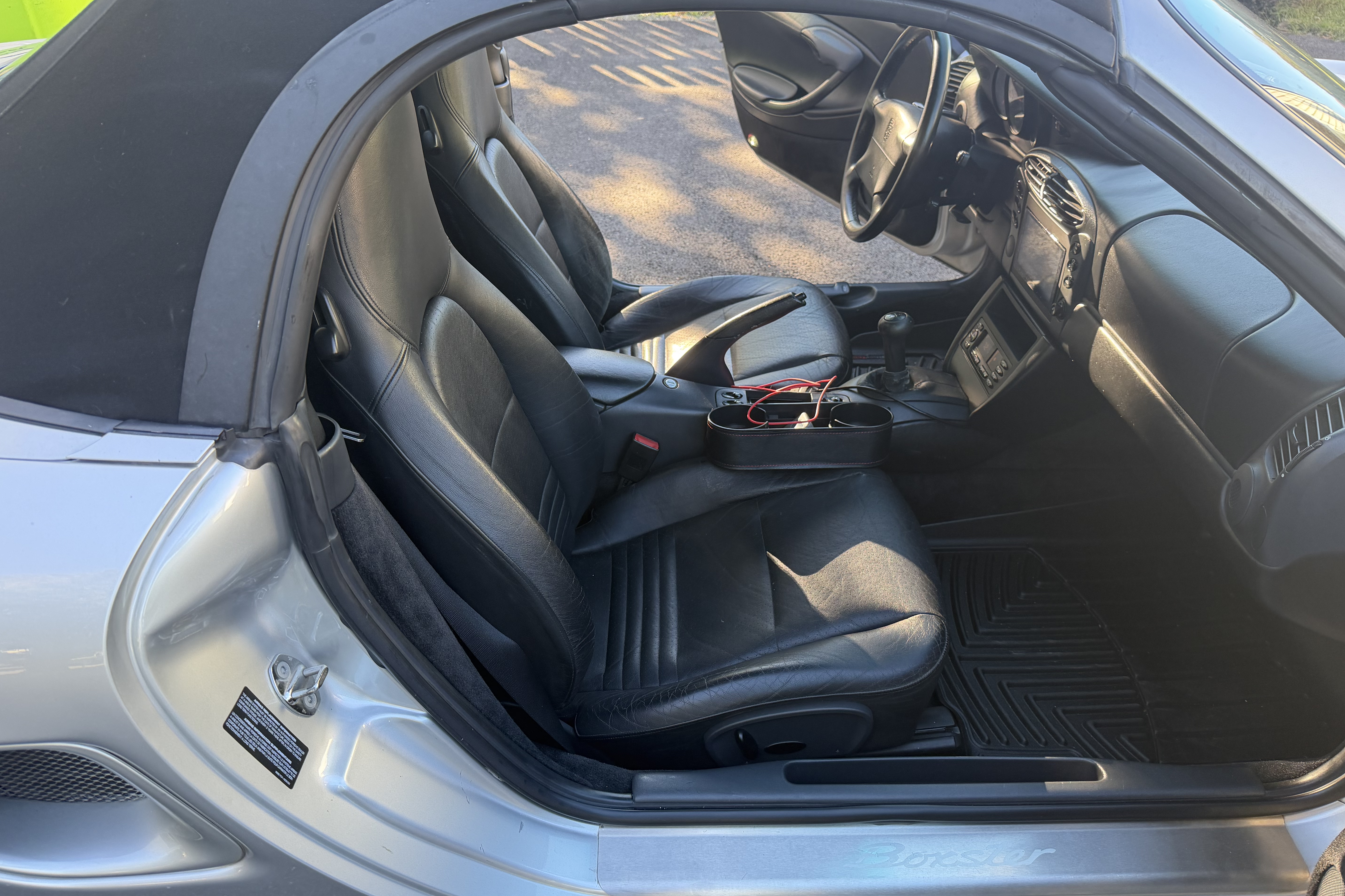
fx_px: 934
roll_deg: +0.0
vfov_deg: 51.3
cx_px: 673
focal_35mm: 25
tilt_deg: -33.3
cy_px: 456
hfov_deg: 71.5
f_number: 1.78
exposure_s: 1/206
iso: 125
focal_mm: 6.76
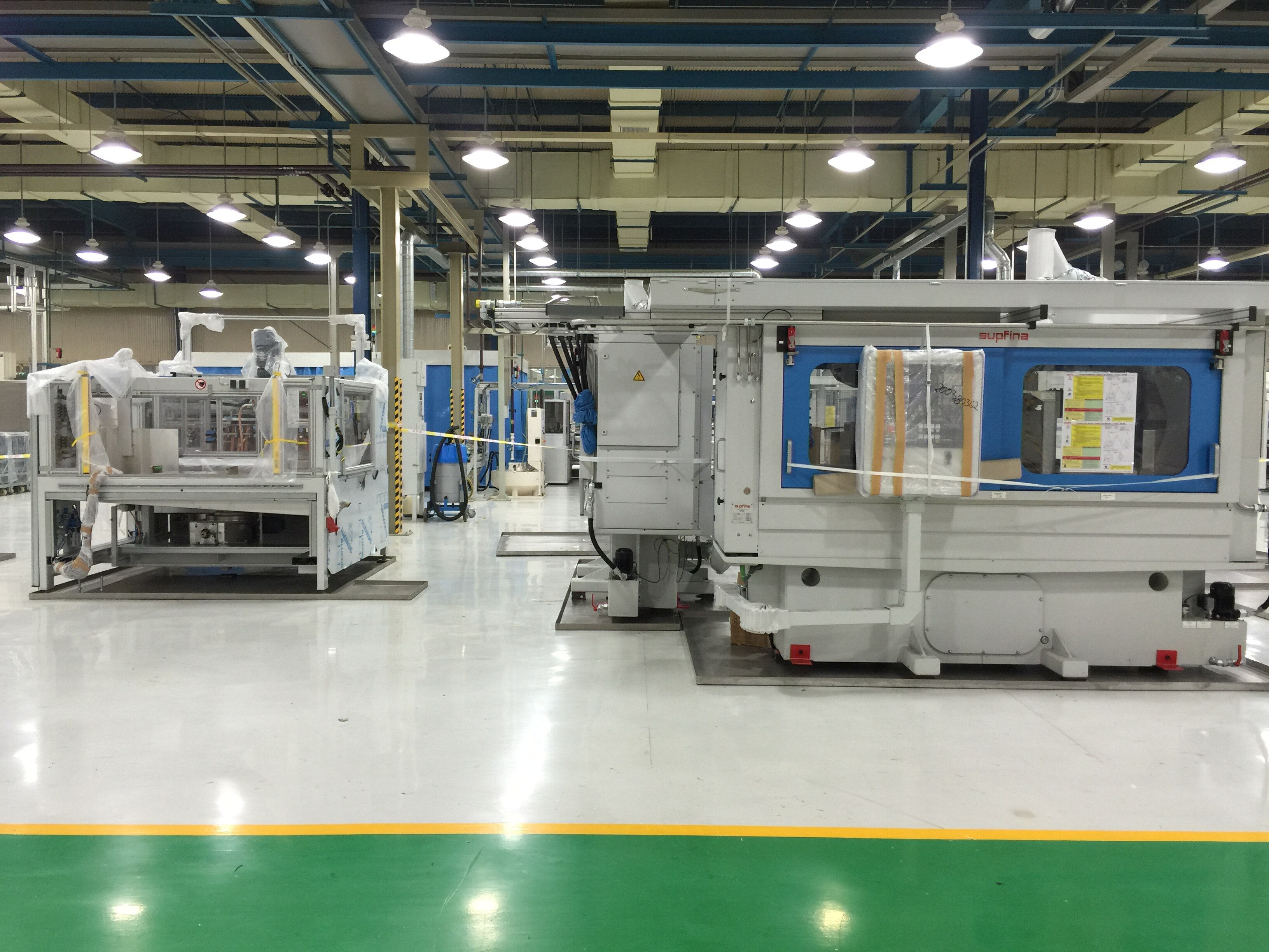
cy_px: 476
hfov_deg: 61.7
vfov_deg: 48.2
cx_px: 634
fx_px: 1063
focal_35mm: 29
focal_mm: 4.15
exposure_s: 1/15
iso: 32
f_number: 2.2
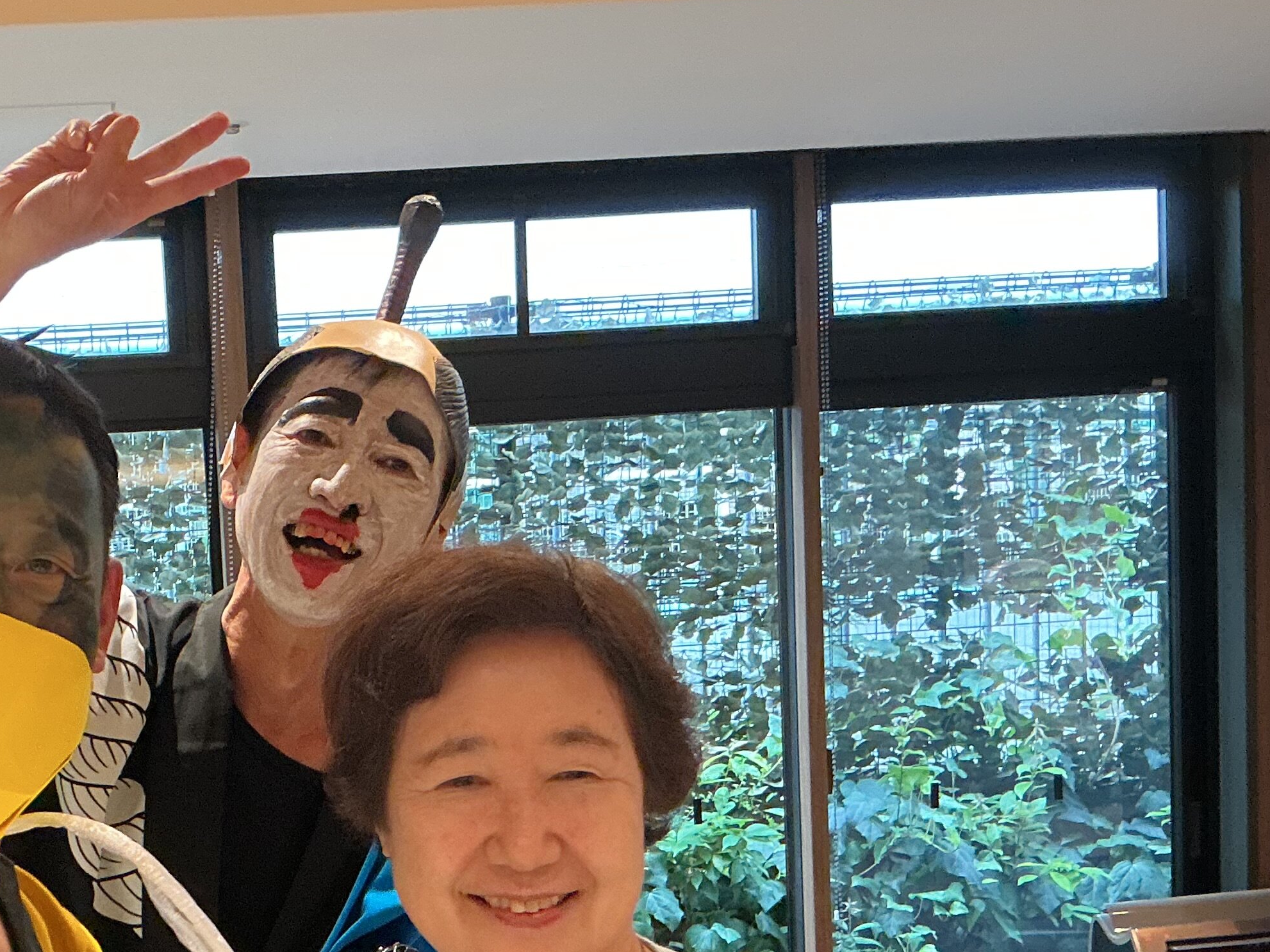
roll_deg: +3.7
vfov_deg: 24.2
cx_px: 197
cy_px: 831
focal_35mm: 59
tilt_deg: -5.1
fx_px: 2164
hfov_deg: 31.6
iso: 200
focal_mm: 3
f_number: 1.8
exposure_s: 1/60
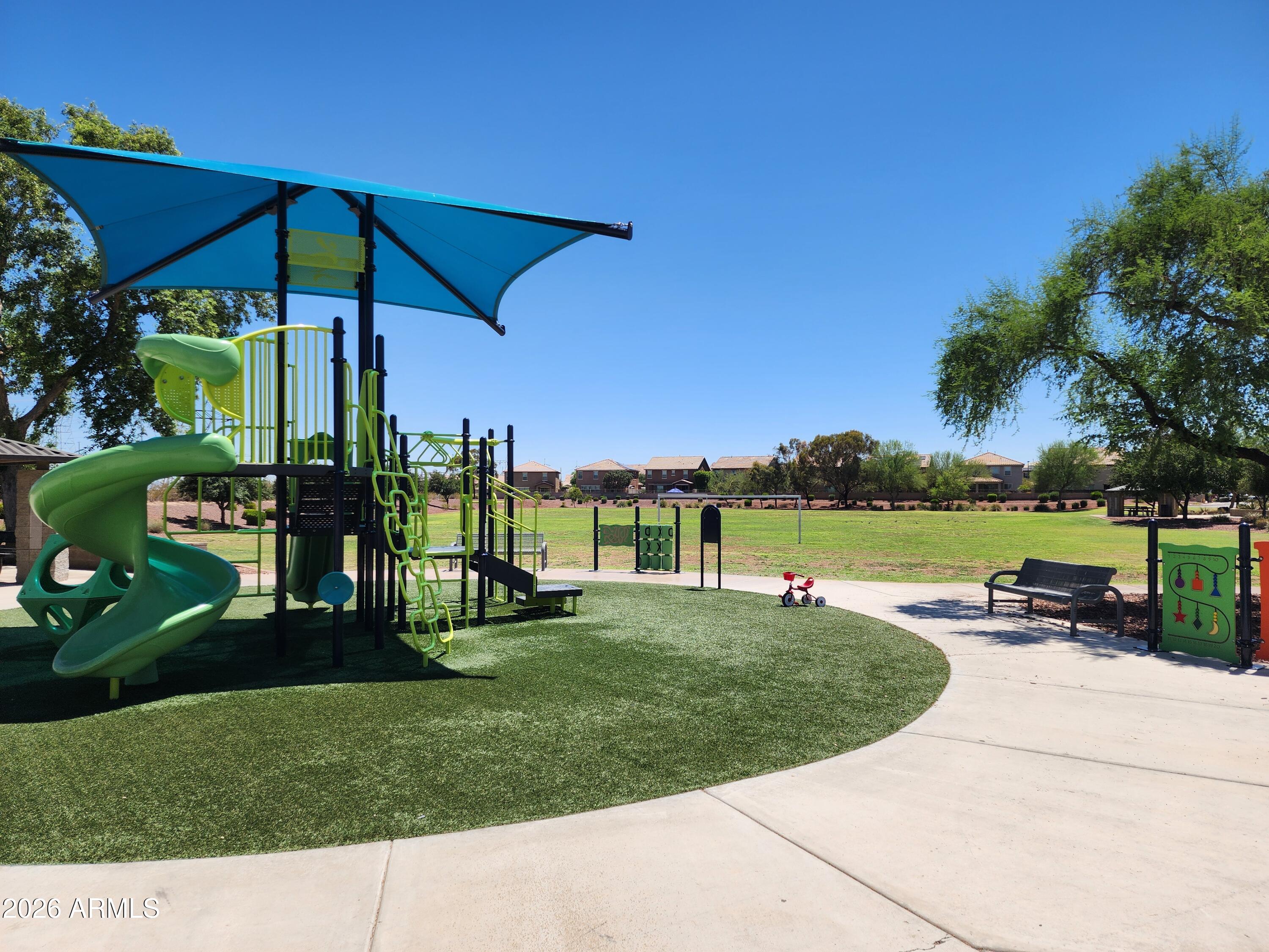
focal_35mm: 23
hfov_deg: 73.9
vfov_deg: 58.9
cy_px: 476
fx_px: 843
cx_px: 634
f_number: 1.8
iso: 12
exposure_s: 1/1205
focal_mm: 6.4
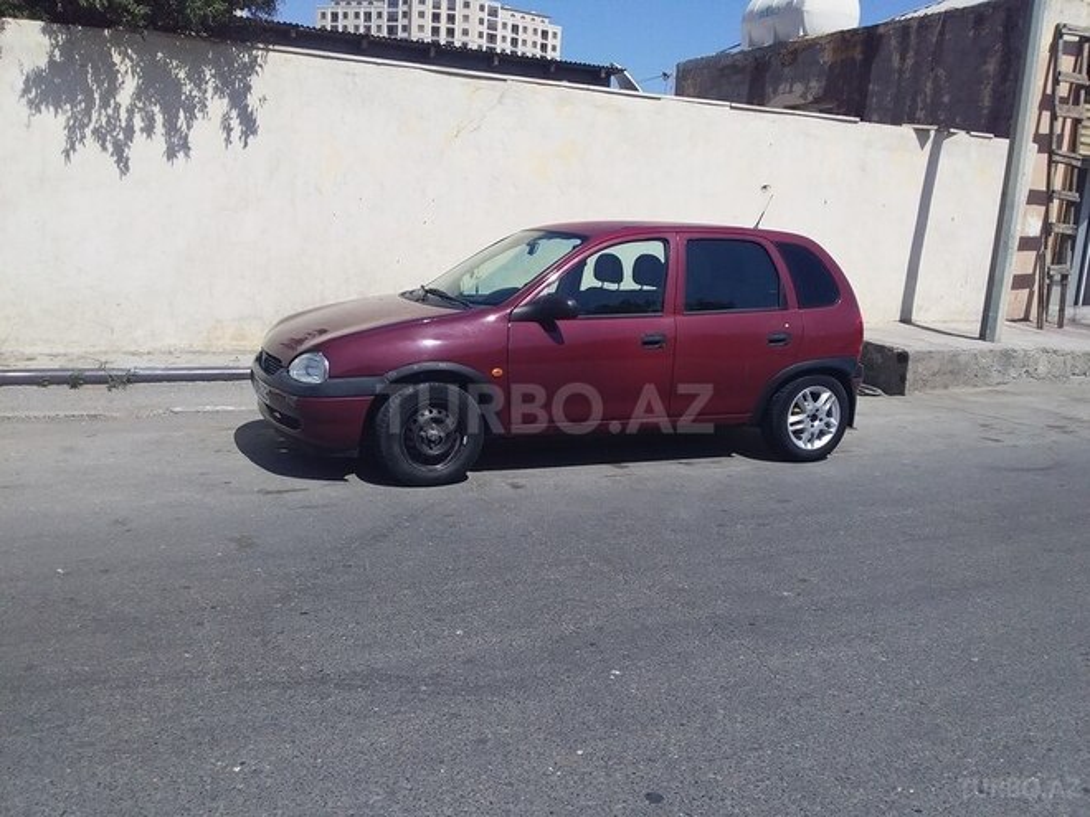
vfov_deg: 45.4
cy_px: 408
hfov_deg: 58.4
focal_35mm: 31
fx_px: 976
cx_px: 545
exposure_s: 1/1805
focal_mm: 3.3
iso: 40
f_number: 2.2
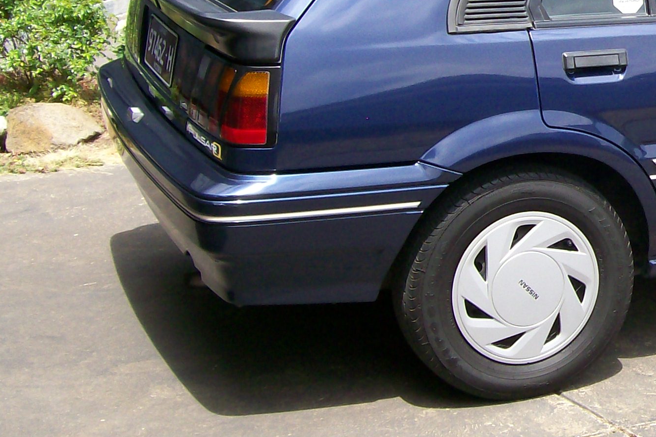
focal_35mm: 86
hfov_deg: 22.4
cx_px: 711
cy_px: 40
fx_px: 1567
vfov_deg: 15.7
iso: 80
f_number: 4.8
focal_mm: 6
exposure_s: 1/294
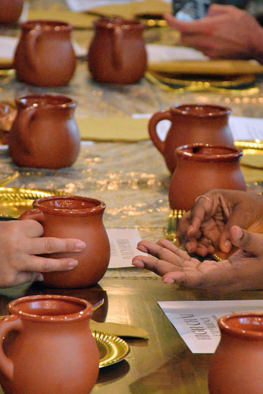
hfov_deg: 4.9
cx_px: 164
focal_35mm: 280
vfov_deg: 7.4
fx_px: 3068
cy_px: 193
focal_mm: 140
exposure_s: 1/500
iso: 10000
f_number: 5.6
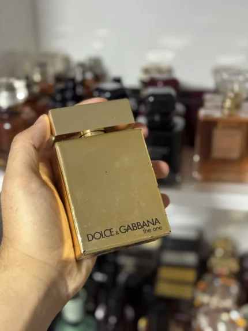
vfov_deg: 39.6
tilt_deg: -24.4
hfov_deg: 30.3
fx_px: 458
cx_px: 124
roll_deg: +0.0
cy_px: 166
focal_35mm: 48
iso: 250
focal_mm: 6.76
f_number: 1.78
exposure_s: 1/50
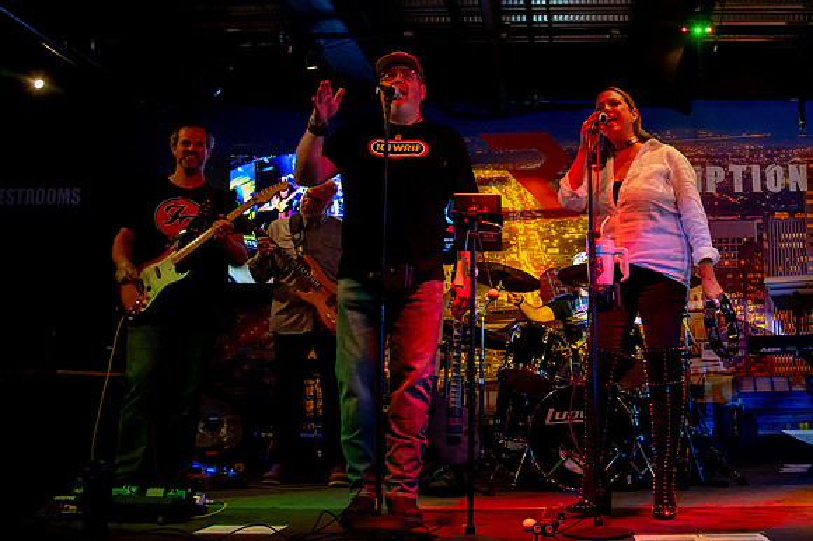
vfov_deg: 32.5
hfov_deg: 46.2
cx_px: 568
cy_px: 241
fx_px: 929
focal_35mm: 41
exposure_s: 1/80
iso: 6400
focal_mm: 24
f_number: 4
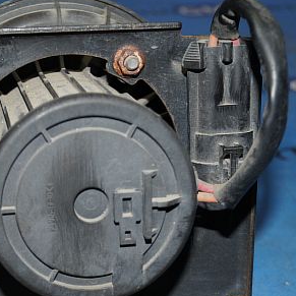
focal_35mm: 84
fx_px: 813
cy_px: 248
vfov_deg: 20.4
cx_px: 68
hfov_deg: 20.5
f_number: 4
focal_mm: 24
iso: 320
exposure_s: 1/160
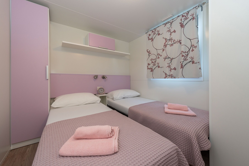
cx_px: 124
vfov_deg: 81.2
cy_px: 83
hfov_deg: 104.2
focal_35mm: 14
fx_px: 97
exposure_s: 1/40
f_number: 5.6
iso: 400
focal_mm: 14
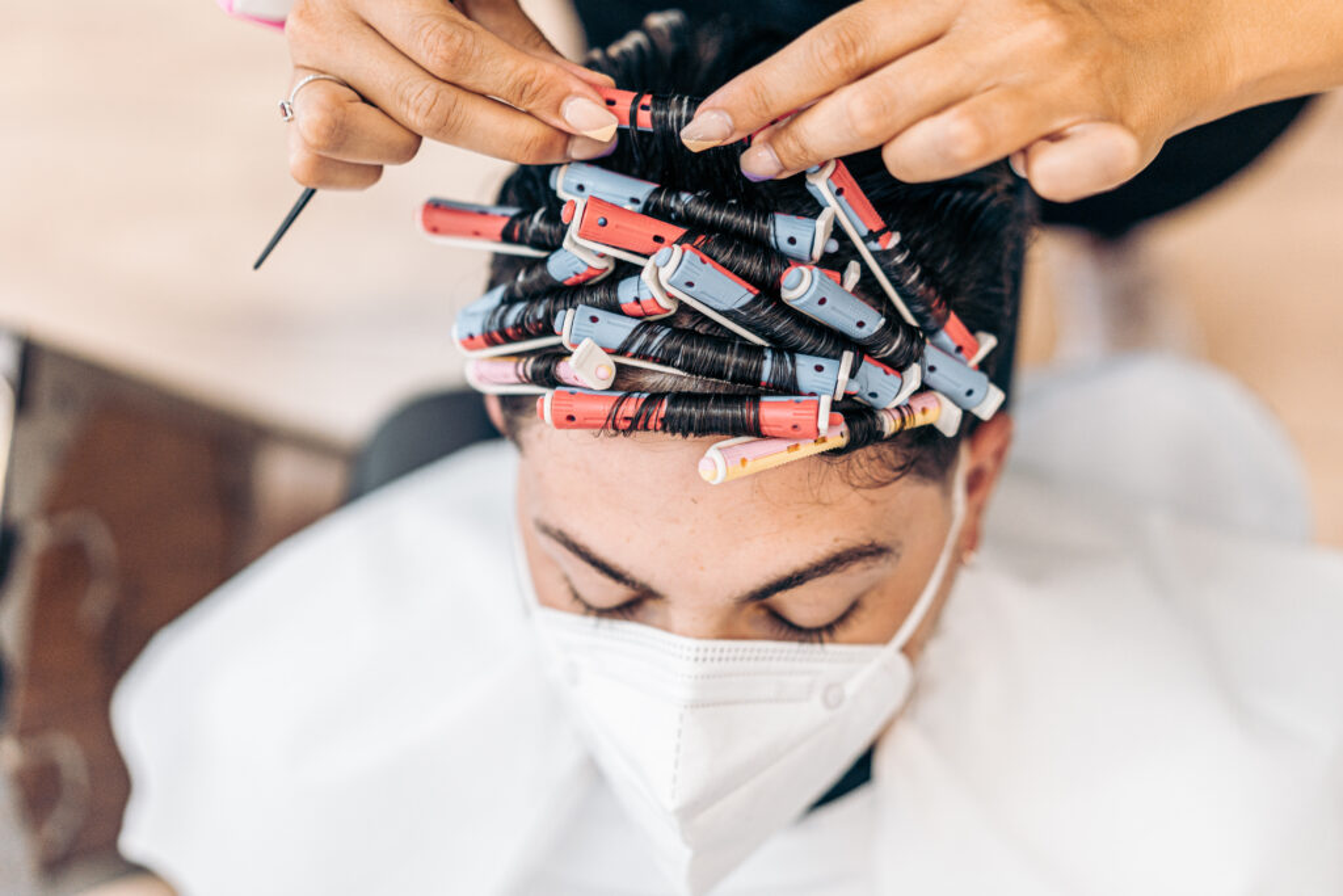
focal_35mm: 52
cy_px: 448
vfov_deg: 25.8
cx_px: 672
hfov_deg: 37.8
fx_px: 1959
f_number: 1.4
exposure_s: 1/800
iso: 200
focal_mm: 35
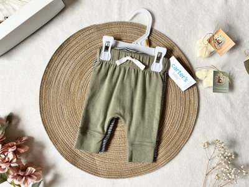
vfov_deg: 53.1
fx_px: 187
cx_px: 124
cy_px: 94
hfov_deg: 67.3
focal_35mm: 26
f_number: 1.6
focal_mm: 5.1
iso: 100
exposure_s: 1/122
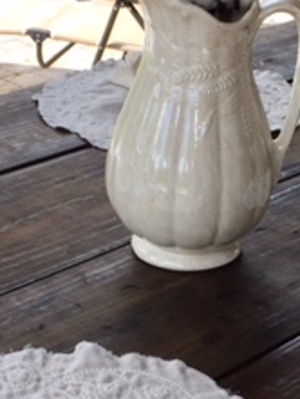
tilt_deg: -33.0
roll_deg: -2.7
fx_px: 970
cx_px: 177
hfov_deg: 17.6
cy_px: 305
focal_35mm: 84
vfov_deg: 23.0
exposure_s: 1/494
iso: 32
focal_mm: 4.15
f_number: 2.2
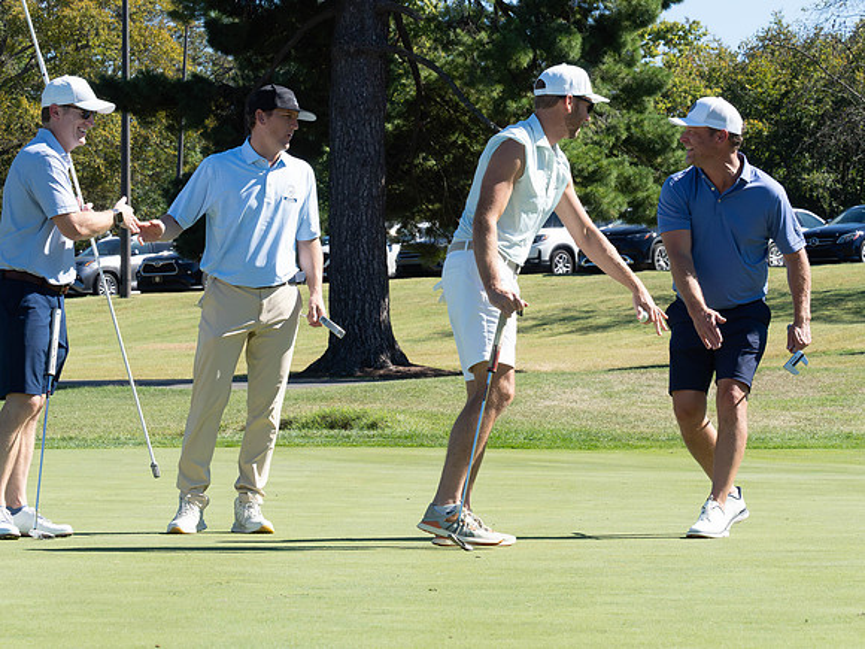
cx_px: 496
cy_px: 300
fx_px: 4183
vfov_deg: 8.9
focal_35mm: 167
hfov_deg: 11.8
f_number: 8
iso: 2000
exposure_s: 1/2500
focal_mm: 73
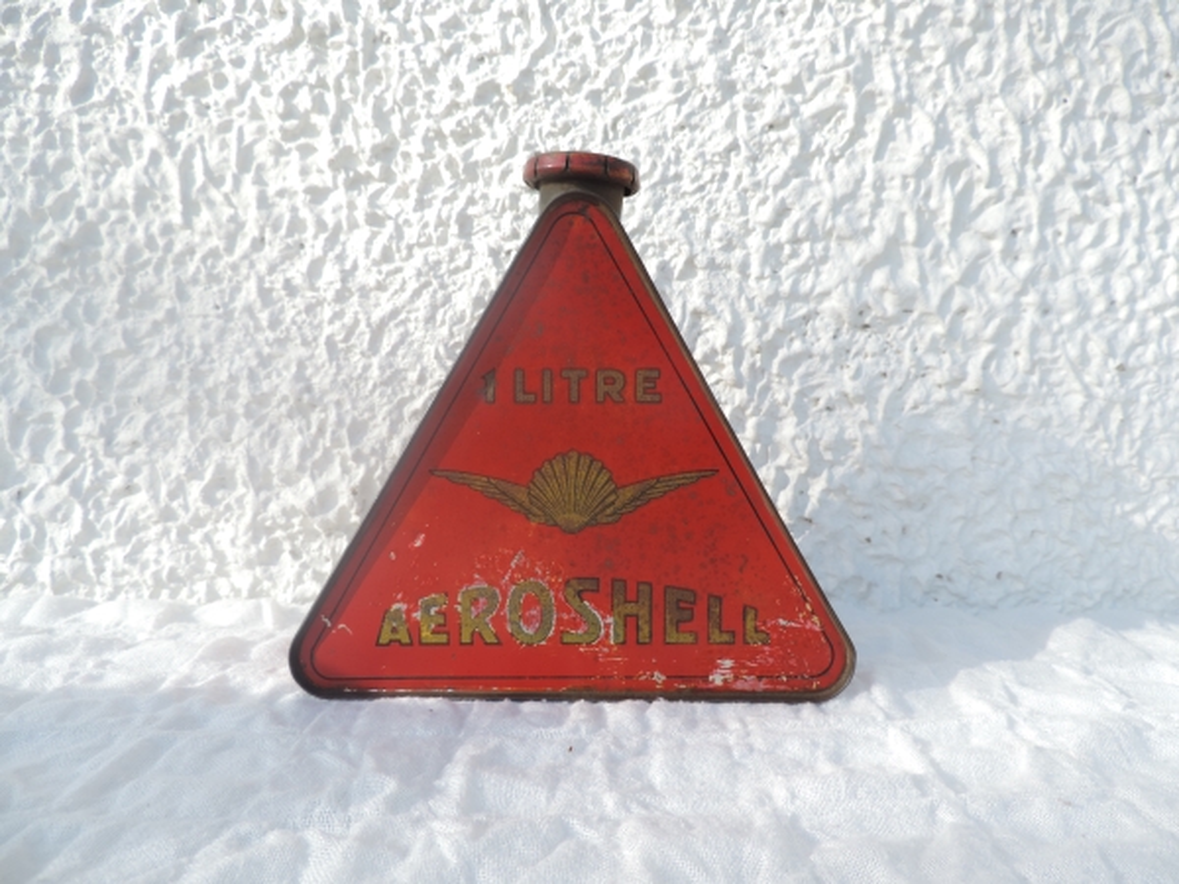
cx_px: 590
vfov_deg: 56.8
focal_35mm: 24
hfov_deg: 71.6
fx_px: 817
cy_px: 442
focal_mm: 4.3
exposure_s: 1/400
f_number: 3
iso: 80
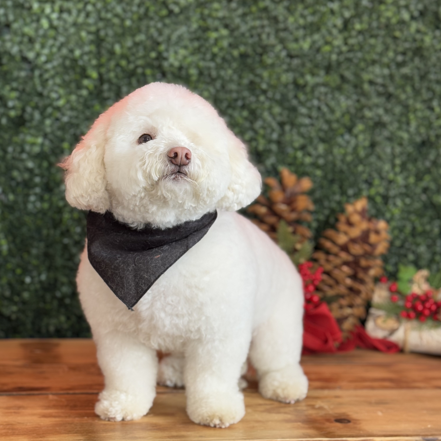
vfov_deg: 30.0
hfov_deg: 30.0
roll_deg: -1.6
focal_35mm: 57
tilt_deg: +2.0
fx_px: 822
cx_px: 220
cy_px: 227
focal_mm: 6.76
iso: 100
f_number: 1.78
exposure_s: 1/64
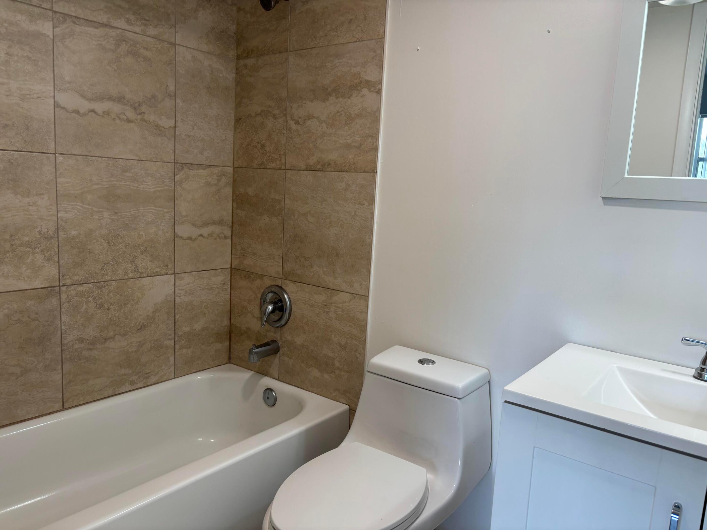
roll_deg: -2.9
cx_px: 354
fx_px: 531
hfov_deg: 67.3
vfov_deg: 53.1
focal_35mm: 26
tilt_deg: -9.5
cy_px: 265
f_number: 1.6
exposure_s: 1/120
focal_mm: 5.96
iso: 80
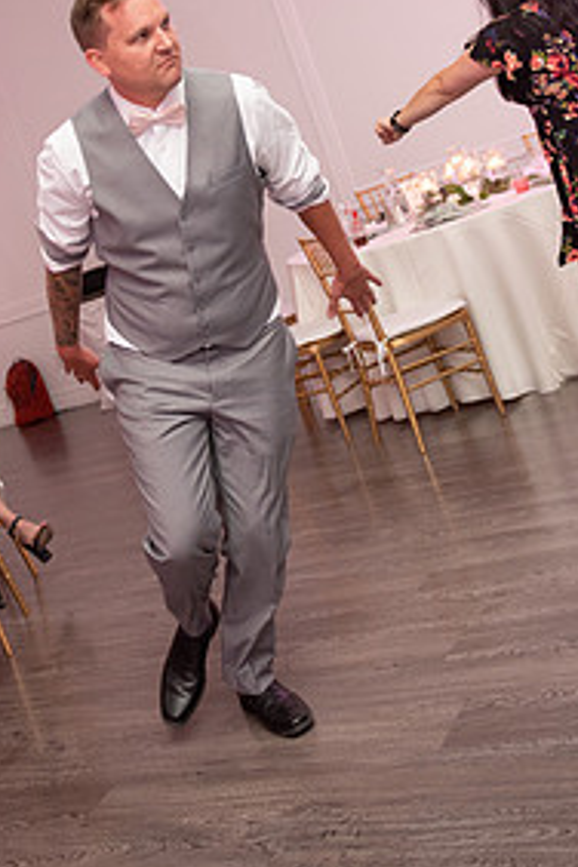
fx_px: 1228
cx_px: 191
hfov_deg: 26.3
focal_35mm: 51
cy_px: 292
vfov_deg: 38.5
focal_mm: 32
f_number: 3.2
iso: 2500
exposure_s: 1/160
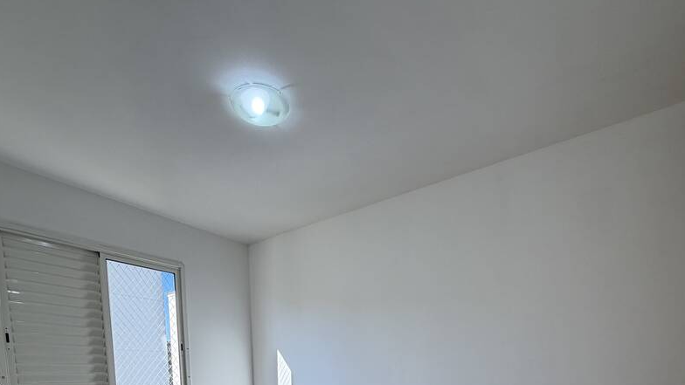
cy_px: 422
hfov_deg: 83.8
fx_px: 381
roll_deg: +0.5
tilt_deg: -5.1
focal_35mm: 21
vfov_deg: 42.4
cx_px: 350
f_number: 2.2
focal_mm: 2.22
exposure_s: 1/123
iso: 50
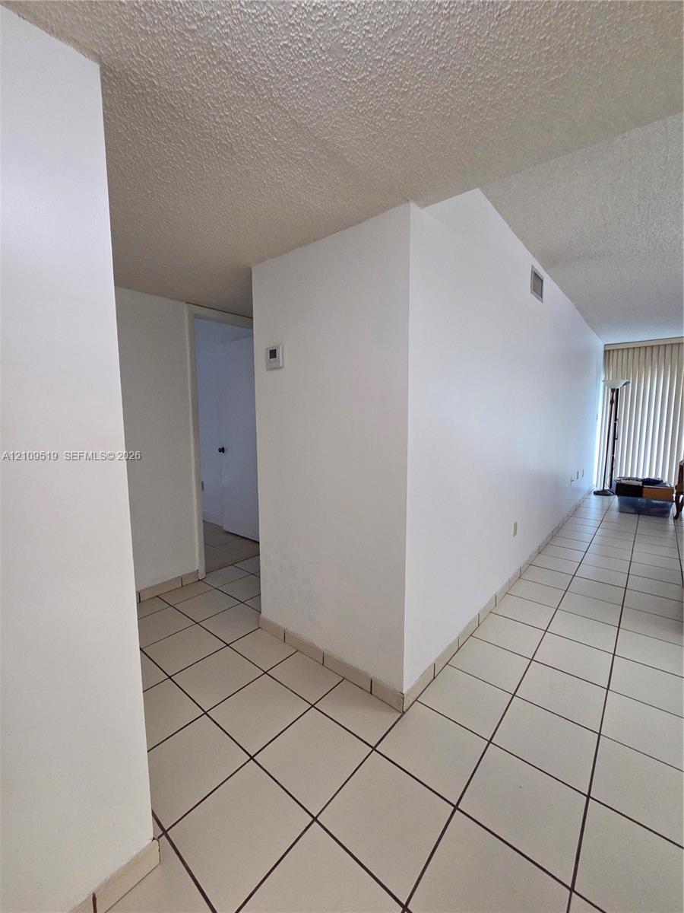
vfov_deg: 106.2
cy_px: 456
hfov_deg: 89.9
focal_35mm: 13
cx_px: 342
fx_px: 343
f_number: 2.2
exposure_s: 1/60
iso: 400
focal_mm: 2.2
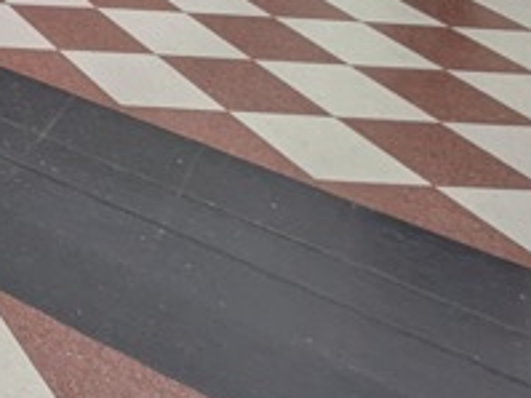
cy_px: -572
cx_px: -499
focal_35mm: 72
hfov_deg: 18.7
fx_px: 1104
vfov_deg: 13.9
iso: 47
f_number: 2.2
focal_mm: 1.85
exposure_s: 1/292
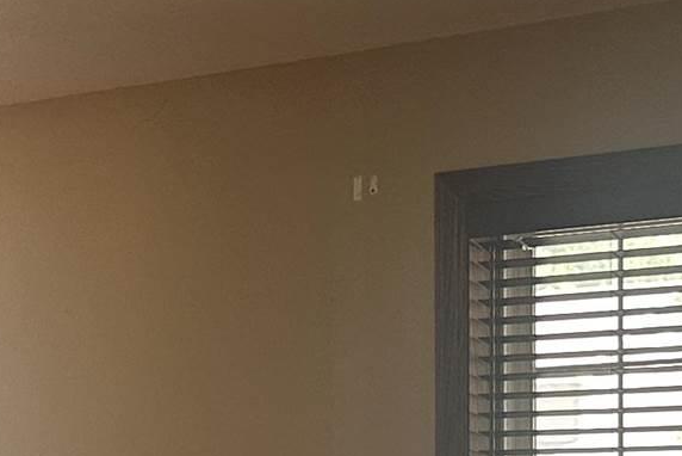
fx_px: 2540
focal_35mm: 134
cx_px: 97
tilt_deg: +0.0
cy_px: 538
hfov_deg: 15.2
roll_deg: +0.3
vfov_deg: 10.1
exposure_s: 1/120
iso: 200
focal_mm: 6.86
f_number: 1.78
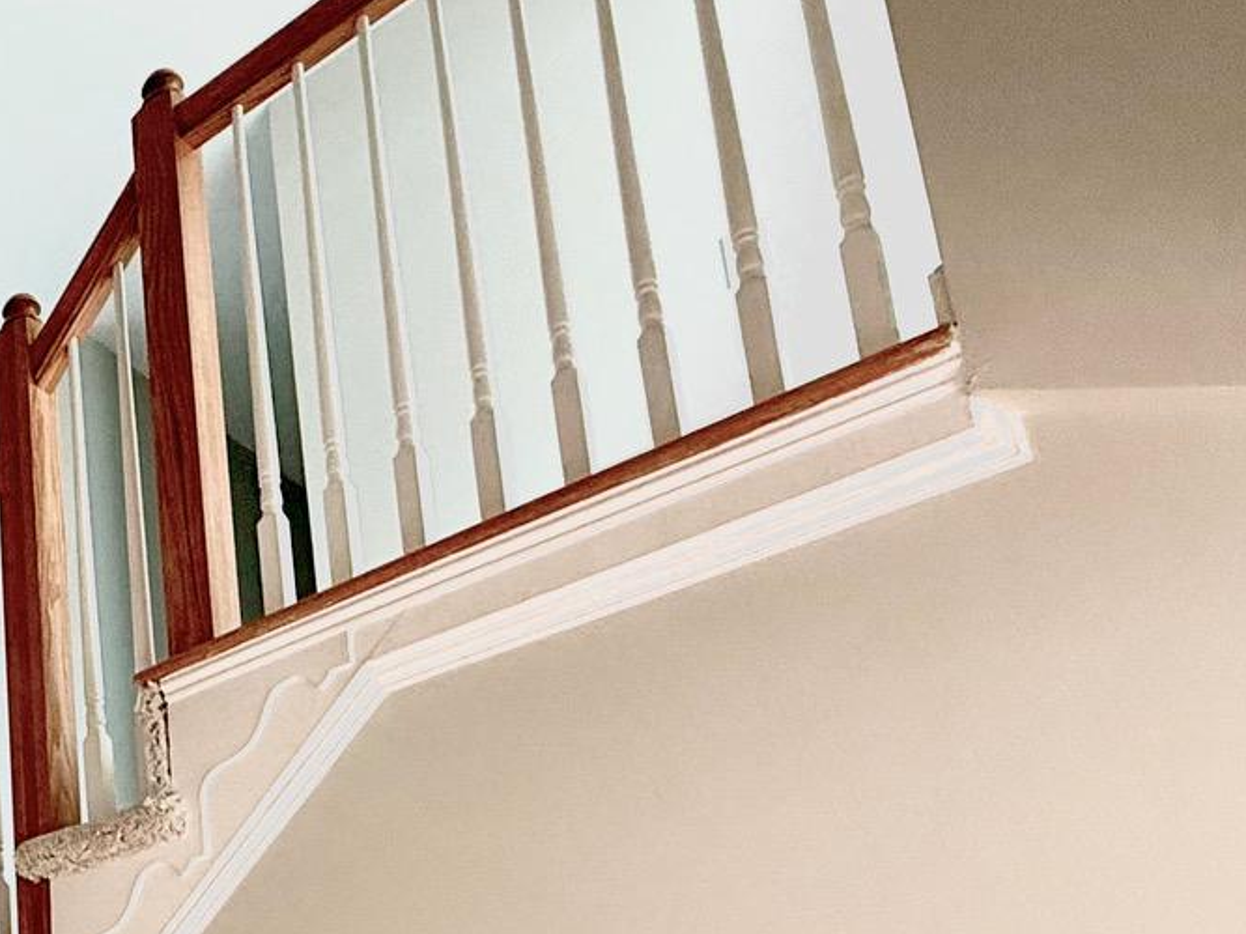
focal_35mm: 43
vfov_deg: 30.0
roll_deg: +1.0
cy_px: 1040
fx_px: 1548
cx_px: -185
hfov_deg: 35.9
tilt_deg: +12.3
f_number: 2.2
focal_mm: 2.22
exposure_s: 1/99
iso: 250
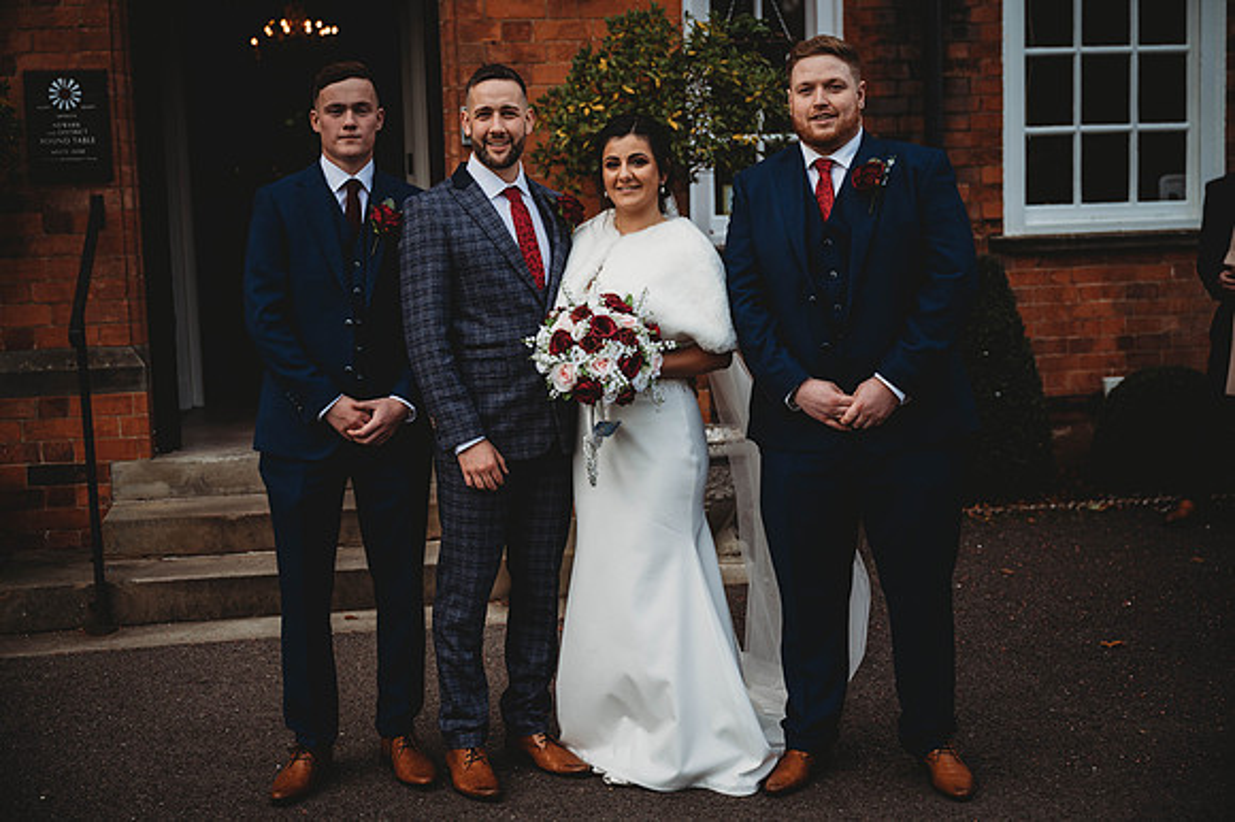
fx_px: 1749
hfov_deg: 38.9
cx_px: 618
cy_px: 411
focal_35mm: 51
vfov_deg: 26.5
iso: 100
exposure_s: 1/500
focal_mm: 51
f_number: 2.8
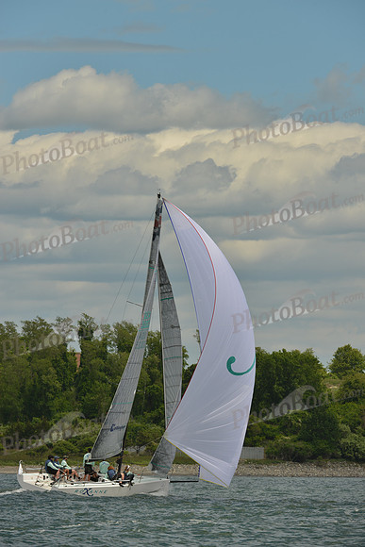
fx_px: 4255
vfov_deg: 7.4
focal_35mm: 280
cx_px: 182
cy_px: 274
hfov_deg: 4.9
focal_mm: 280
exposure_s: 1/800
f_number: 9
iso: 200
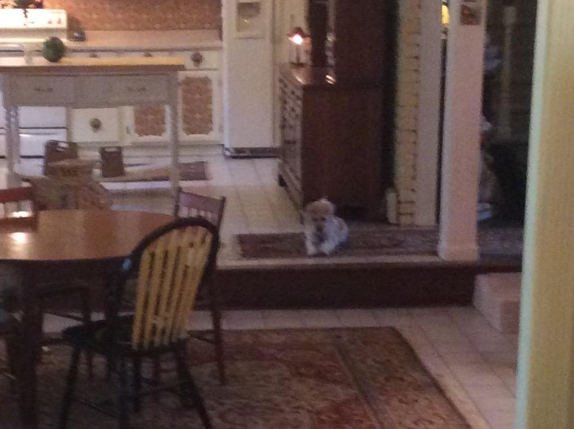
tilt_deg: -18.7
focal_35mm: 94
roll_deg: +0.9
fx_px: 1557
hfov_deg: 20.8
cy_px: 425
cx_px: 210
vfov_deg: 15.4
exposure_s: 1/20
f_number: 2.4
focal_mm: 3.3
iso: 250
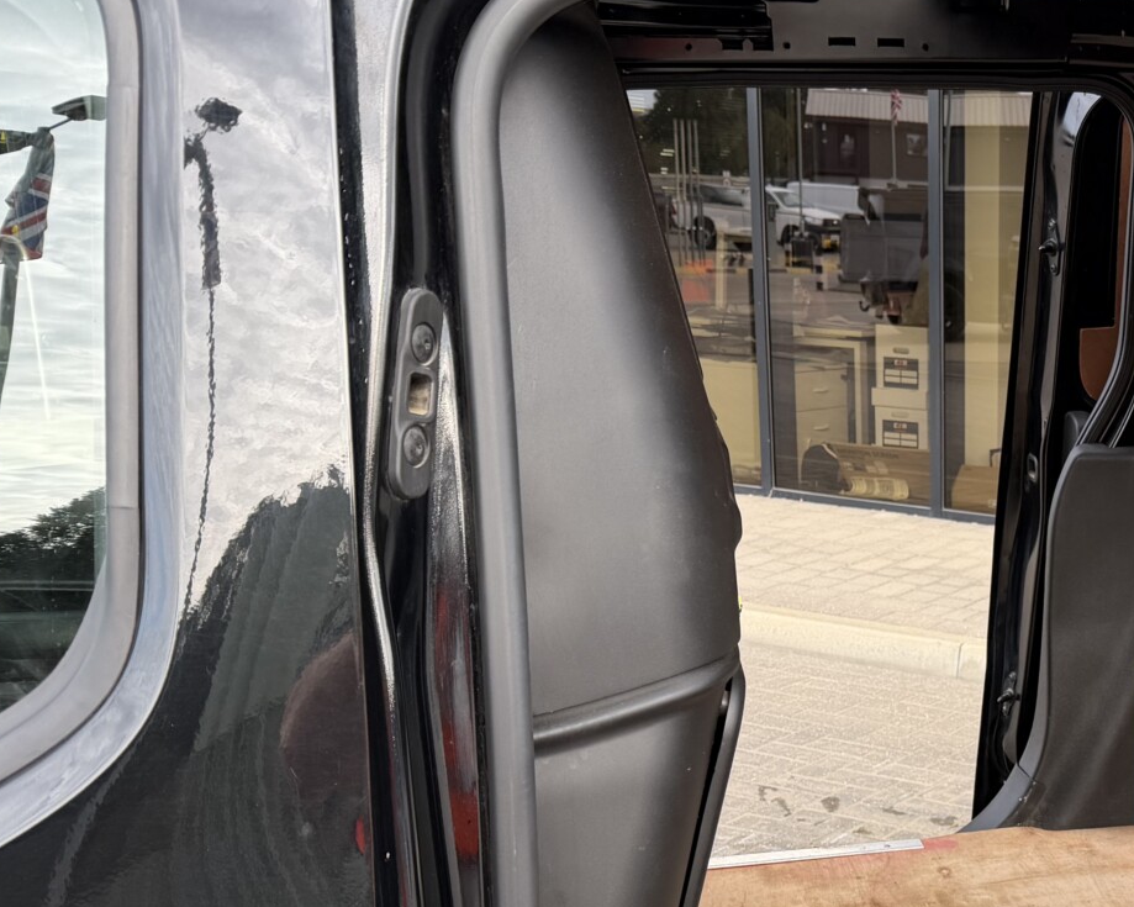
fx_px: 1711
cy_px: 772
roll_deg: -1.8
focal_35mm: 51
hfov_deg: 33.5
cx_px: 1136
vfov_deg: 28.8
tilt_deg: -17.7
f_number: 1.78
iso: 80
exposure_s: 1/370
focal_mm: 6.76
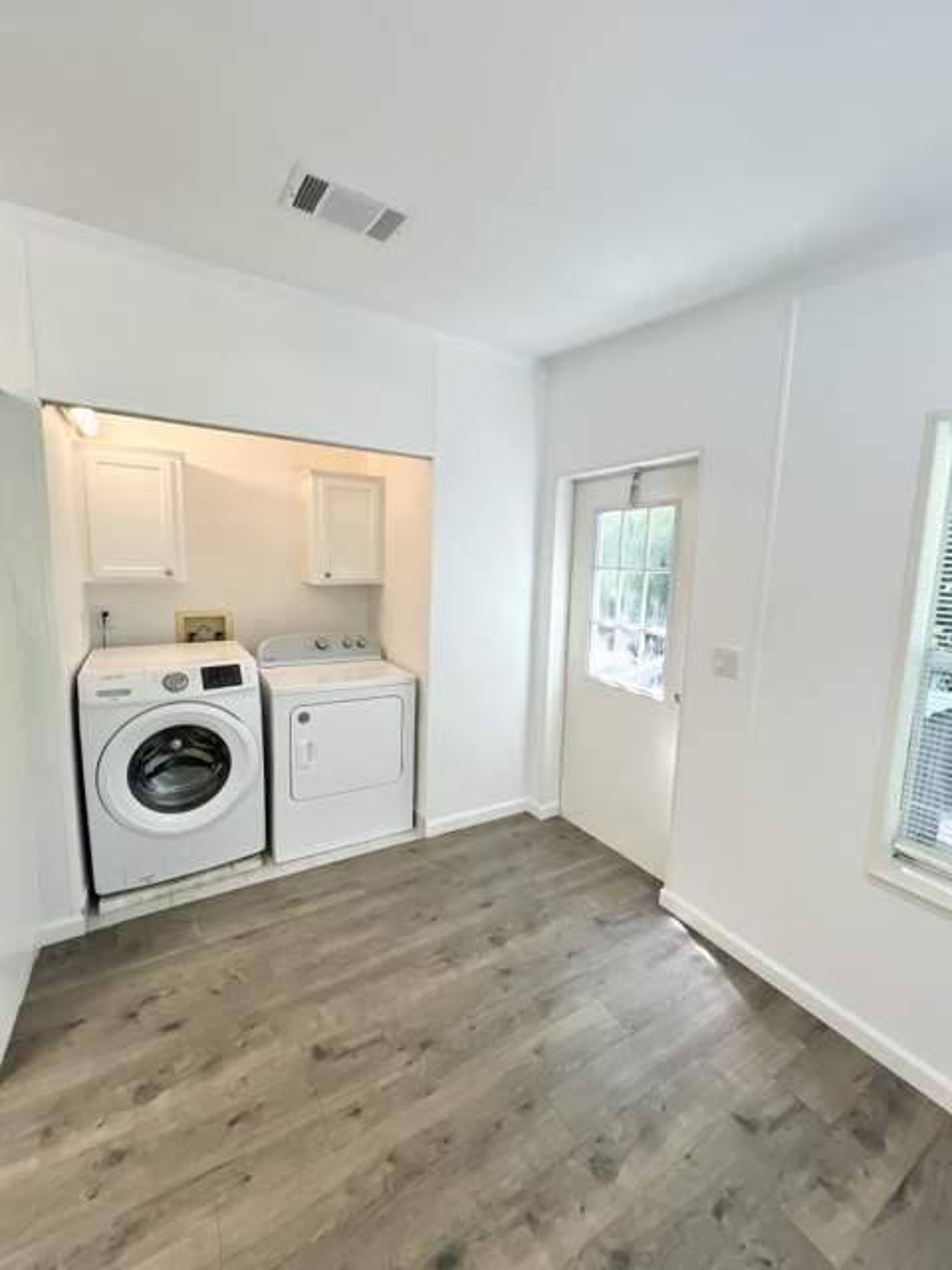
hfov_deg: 89.9
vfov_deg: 106.2
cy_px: 635
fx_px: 477
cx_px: 476
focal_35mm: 13
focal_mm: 1.57
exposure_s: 1/120
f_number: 1.8
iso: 125
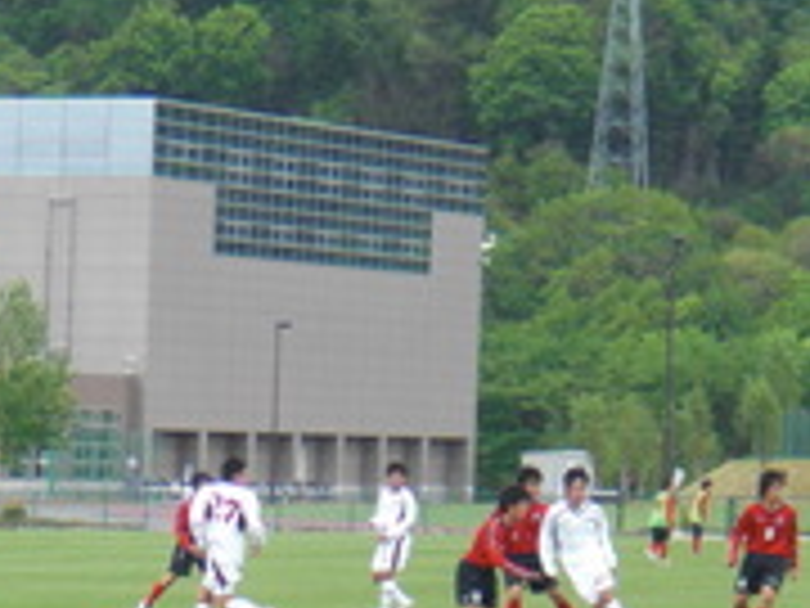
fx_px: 6224
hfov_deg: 7.4
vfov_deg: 5.6
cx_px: -126
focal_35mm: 266
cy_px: 691
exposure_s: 1/125
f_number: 5.9
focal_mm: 18.9
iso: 100
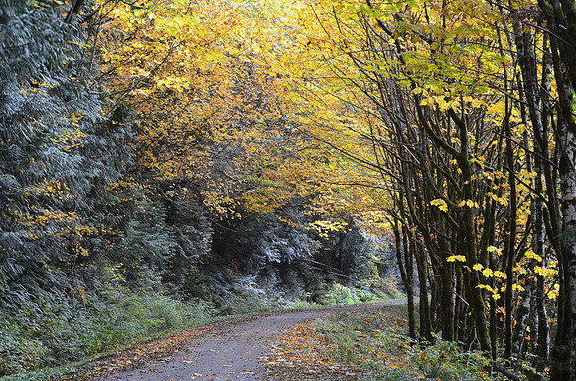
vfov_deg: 13.0
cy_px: 190
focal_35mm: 105
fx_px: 1676
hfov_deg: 19.5
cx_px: 288
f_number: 8
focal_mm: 70
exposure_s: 1/60
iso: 800
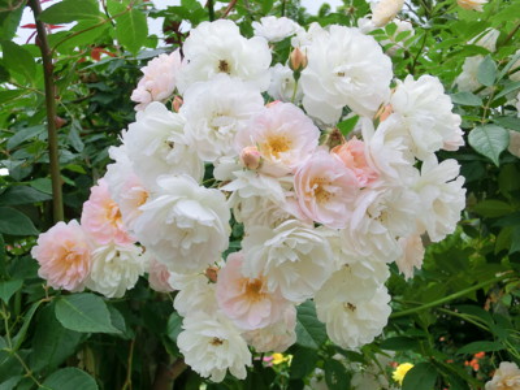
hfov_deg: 44.8
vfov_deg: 34.3
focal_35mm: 42
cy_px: 195
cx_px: 260
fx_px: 631
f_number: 4
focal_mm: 7.38
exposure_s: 1/400
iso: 80
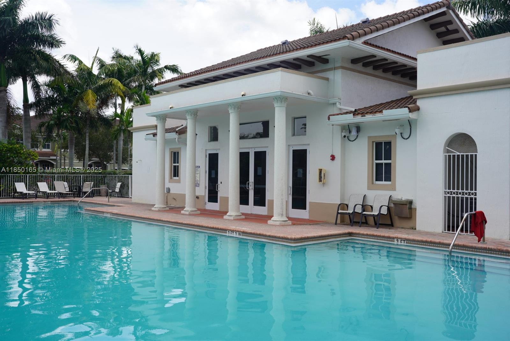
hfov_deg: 54.4
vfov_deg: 37.9
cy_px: 170
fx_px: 496
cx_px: 255
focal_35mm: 35
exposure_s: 1/125
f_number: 9
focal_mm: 35
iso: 100
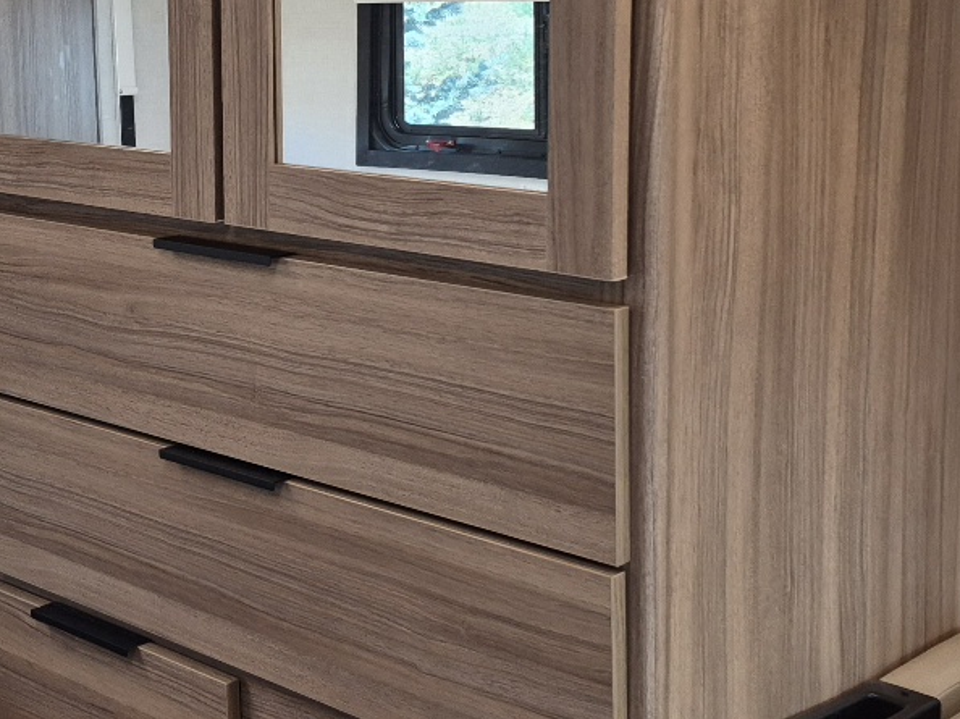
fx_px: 1719
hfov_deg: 30.7
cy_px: 242
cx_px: 257
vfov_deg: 23.5
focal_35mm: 62
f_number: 1.8
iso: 160
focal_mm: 5.4
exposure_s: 1/182
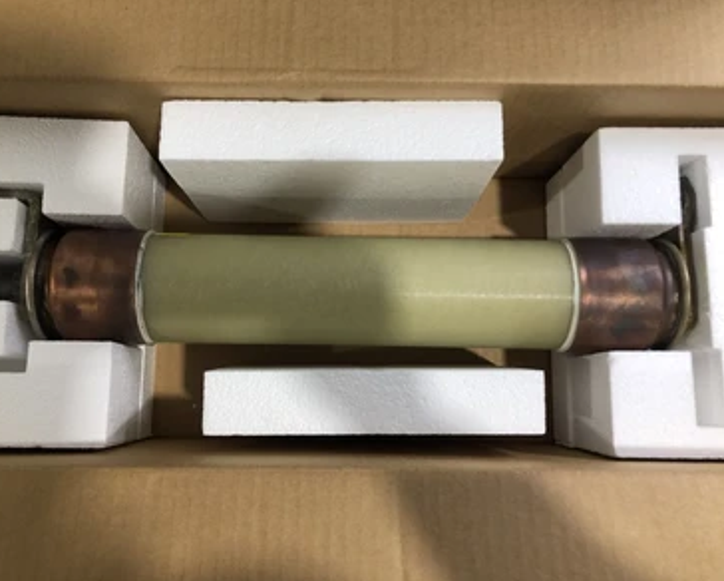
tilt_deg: -80.9
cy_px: 292
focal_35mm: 30
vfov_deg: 48.6
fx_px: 644
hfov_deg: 58.7
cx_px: 352
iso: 25
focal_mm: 3.99
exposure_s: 1/40
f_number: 1.8
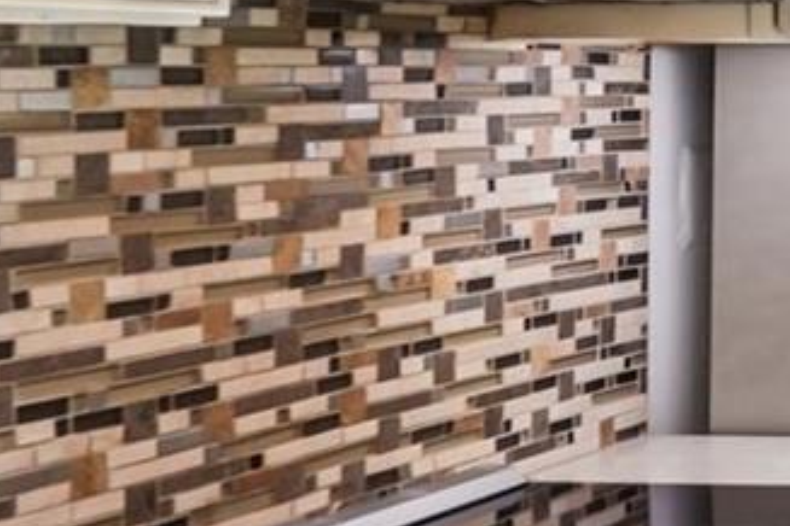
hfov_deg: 16.3
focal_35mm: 88
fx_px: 1931
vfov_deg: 15.4
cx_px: 1681
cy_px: 97
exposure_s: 1/30
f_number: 8
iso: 400
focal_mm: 12
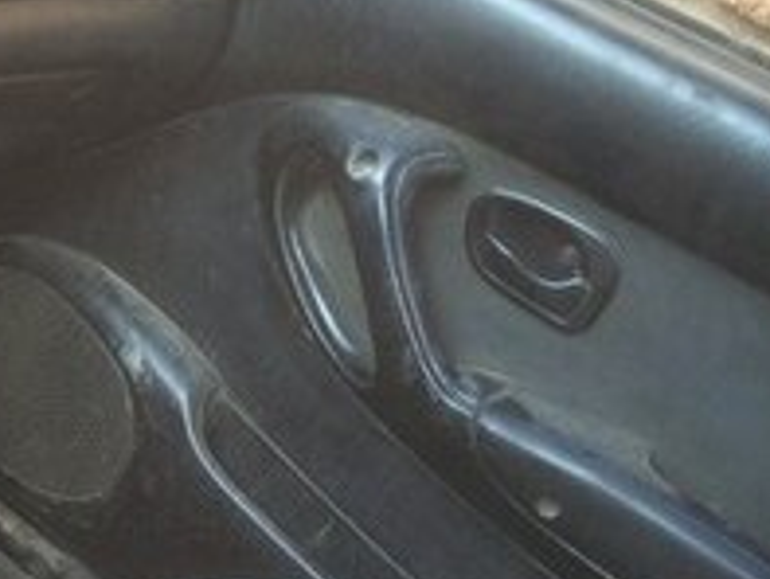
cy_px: 511
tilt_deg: -33.0
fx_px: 2159
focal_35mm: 97
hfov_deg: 17.7
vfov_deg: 15.1
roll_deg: -19.8
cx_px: -453
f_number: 2.2
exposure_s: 1/100
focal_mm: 4.15
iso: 64
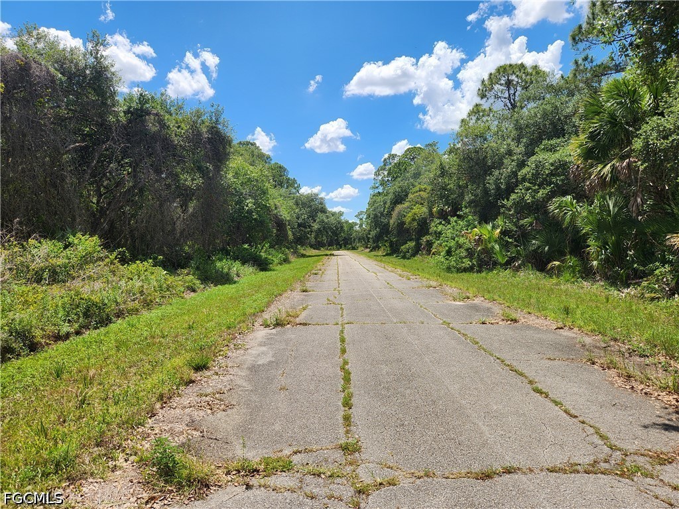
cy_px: 254
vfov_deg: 58.9
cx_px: 340
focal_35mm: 23
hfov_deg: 73.9
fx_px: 451
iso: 20
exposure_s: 1/1844
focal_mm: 5.4
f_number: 1.8
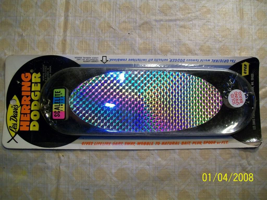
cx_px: 134
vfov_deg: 41.8
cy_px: 100
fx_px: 262
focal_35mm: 34
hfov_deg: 54.0
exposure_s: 1/80
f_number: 2.7
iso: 160
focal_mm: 6.1
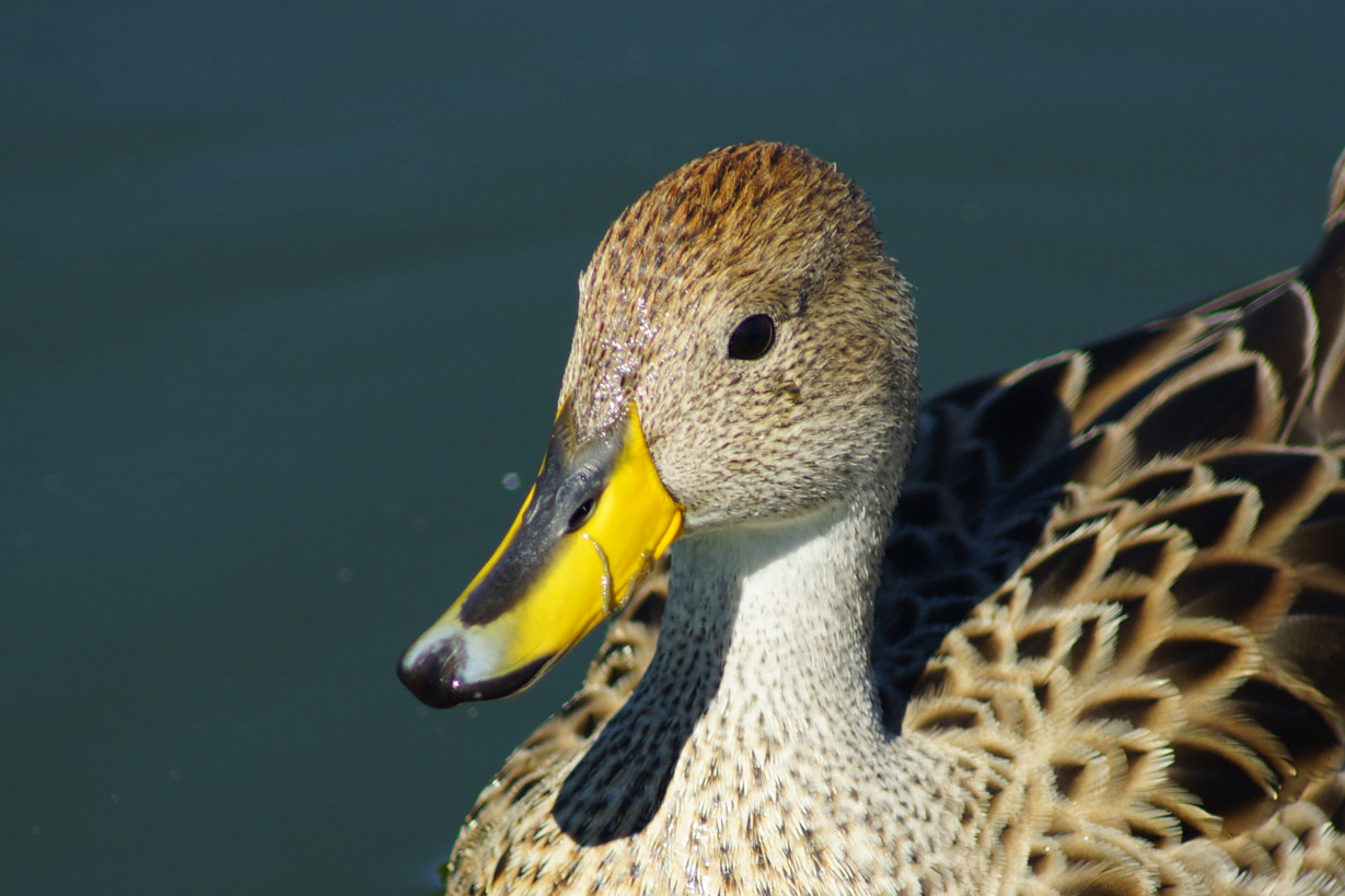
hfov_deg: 3.9
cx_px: 777
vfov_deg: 2.6
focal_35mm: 525
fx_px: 19611
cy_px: 684
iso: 125
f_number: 5.6
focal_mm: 210
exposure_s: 1/400
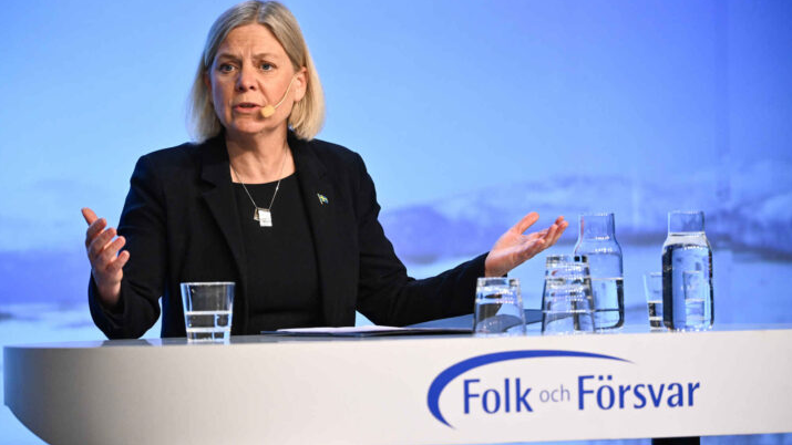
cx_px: 398
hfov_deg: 8.5
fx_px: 5313
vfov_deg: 4.8
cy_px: 225
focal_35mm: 253
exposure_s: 1/250
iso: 2500
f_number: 4
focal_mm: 240
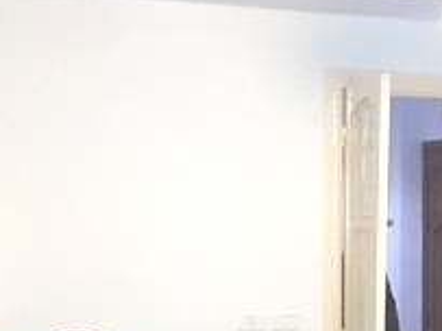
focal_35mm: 118
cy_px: 310
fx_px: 1506
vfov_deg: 12.4
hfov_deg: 15.9
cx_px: 554
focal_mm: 2.2
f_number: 1.9
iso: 250
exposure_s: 1/50
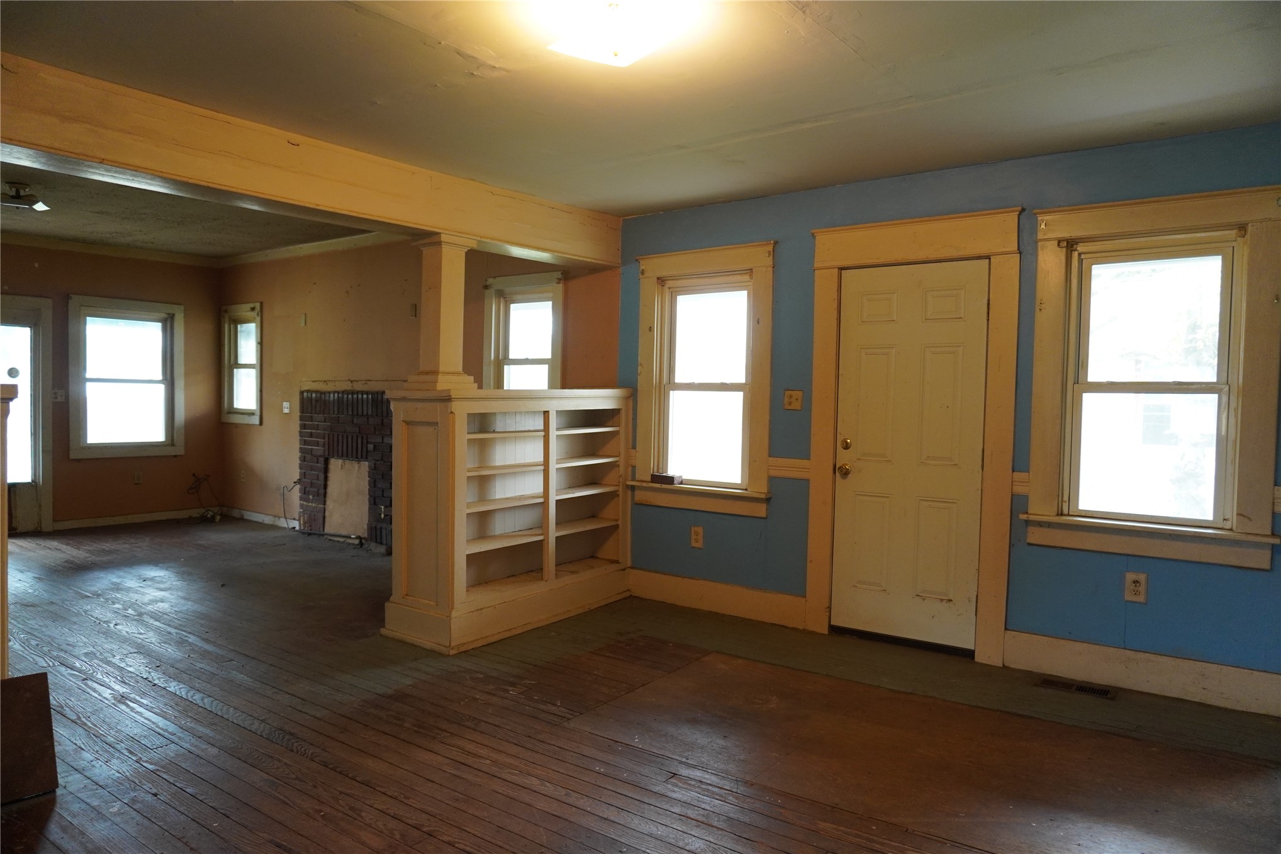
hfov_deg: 73.7
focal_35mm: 24
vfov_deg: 53.1
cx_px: 640
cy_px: 427
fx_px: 854
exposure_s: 1/60
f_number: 3.5
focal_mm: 16
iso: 1000
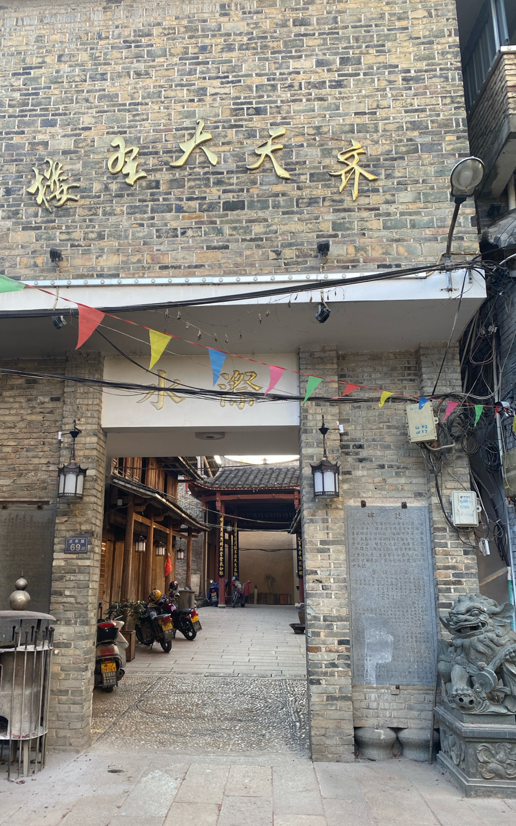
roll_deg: -0.1
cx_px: 206
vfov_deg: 64.6
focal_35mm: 29
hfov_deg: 42.9
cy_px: 427
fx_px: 653
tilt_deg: +14.7
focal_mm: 4.25
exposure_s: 1/122
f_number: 1.8
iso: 32
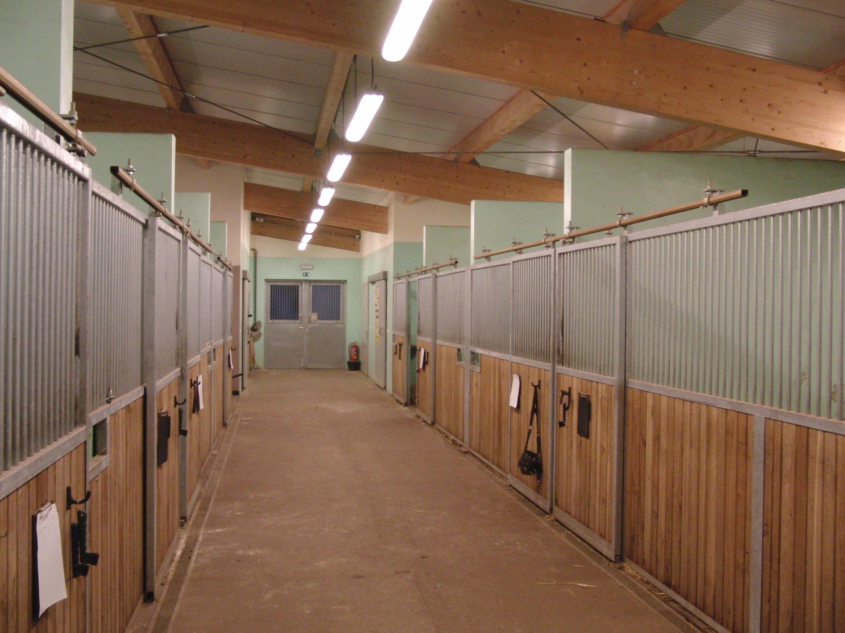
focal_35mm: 37
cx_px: 422
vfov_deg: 38.7
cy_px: 316
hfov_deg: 50.1
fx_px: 903
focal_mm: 6.42
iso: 400
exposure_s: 1/15
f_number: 3.6
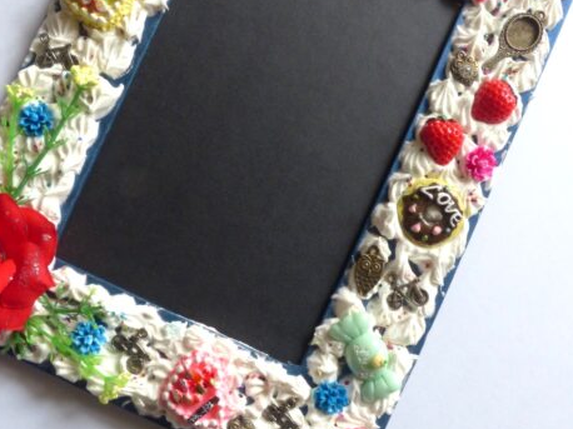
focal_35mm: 38
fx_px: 629
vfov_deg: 37.7
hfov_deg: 49.0
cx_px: 283
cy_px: 226
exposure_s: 1/60
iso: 200
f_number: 6.3
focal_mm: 5.2
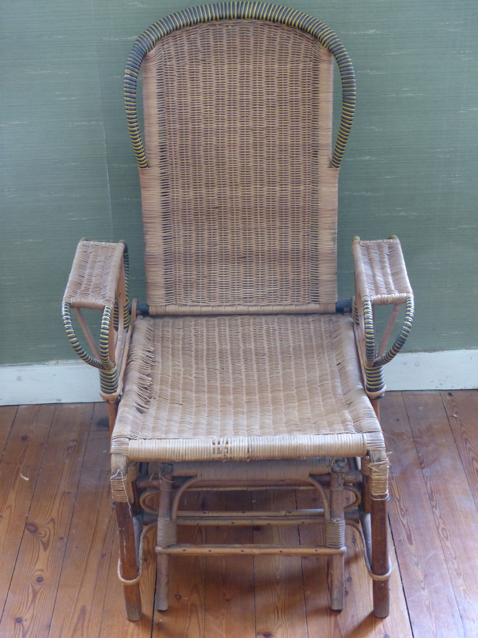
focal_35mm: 56
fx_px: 1031
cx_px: 239
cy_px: 319
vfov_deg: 34.3
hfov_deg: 26.1
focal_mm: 10.1
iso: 400
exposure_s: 1/10
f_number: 2.8
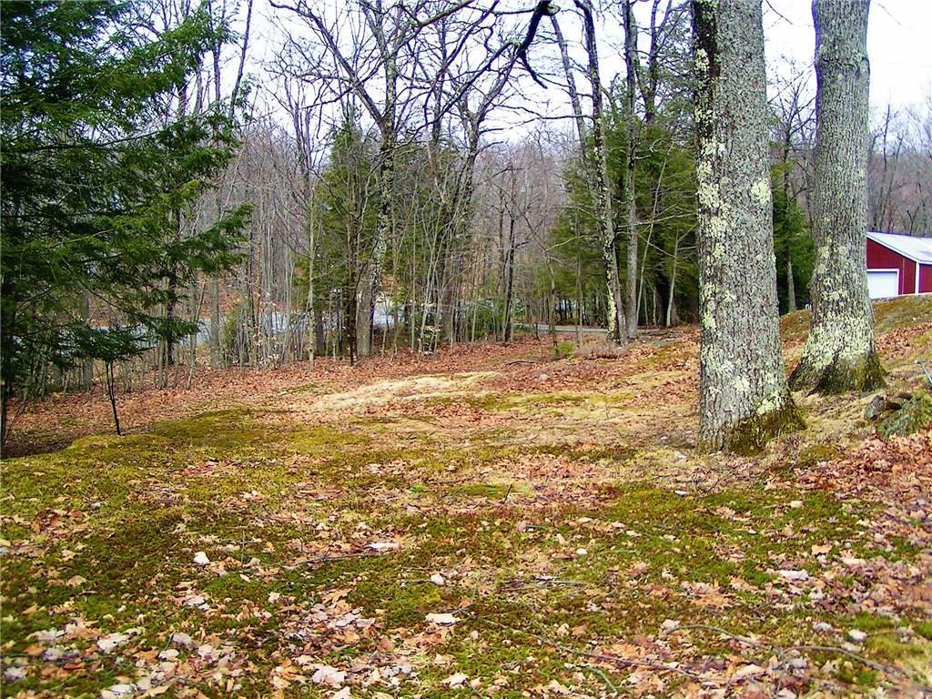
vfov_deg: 37.7
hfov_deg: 49.0
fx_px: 1023
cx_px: 466
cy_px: 350
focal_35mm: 38
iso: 80
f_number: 2.8
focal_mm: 5.8
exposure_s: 1/640
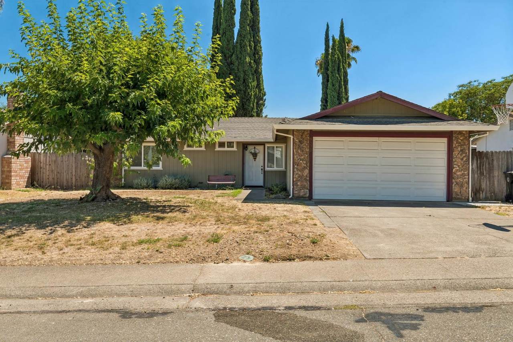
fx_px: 456
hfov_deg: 58.7
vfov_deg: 41.1
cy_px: 171
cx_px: 256
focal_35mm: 32
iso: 100
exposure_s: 1/30
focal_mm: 32
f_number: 13
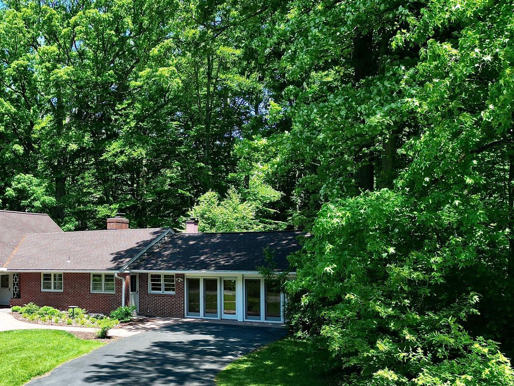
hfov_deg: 41.3
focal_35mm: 43
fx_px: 638
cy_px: 269
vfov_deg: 33.2
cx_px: 77
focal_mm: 6.72
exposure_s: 1/1250
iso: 100
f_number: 1.7
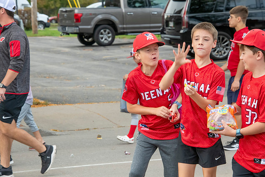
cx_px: 132
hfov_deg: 13.7
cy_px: 88
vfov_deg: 9.2
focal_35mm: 150
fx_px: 1104
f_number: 11
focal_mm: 150
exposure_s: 1/250
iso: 3200
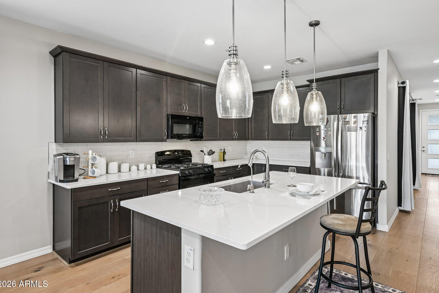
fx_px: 244
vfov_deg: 61.9
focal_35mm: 20
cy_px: 144
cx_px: 227
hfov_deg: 83.9
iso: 640
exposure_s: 1/15
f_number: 8
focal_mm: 19
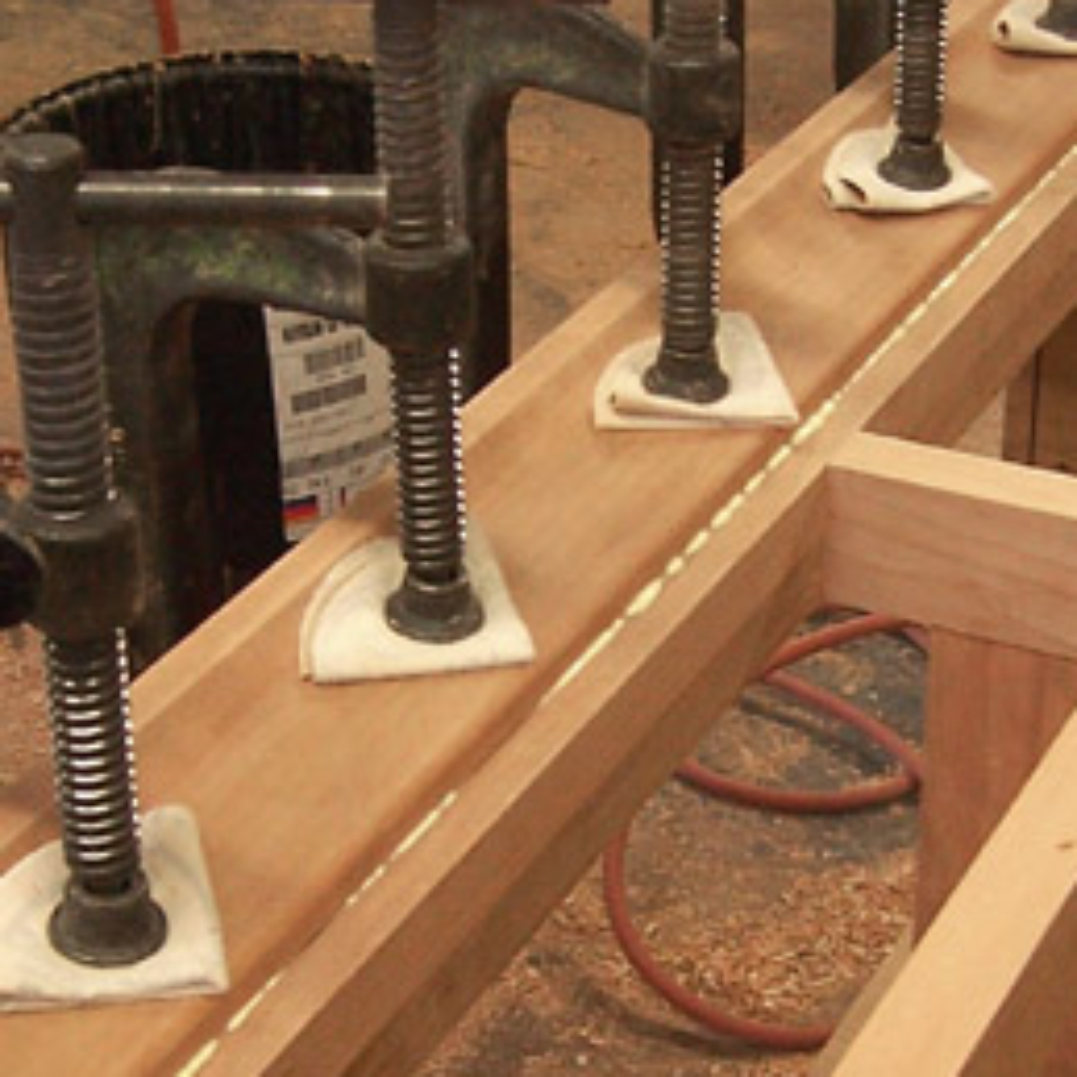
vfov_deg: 21.3
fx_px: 2851
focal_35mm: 81
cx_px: 566
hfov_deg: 21.4
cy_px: 678
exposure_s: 1/20
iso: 140
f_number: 3.4
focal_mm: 5.5
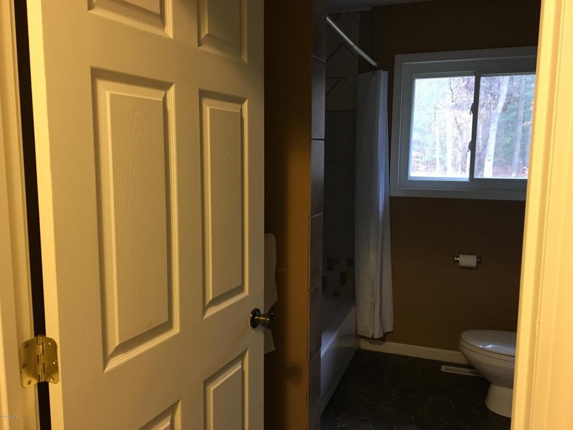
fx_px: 480
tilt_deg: -8.0
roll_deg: -0.6
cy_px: 215
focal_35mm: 29
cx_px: 286
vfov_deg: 48.2
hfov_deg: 61.7
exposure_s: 1/24
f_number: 2.2
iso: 200
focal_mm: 4.15
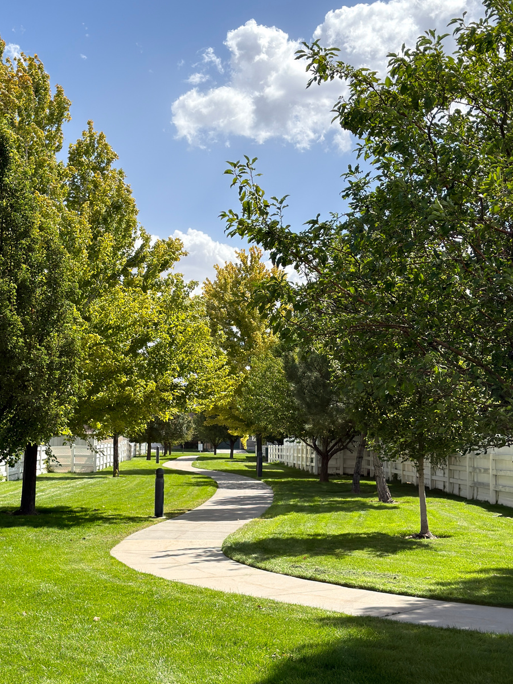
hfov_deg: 26.5
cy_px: 351
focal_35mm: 55
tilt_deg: +4.8
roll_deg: -0.8
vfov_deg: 34.9
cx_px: 230
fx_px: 1087
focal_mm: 6.76
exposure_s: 1/4098
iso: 100
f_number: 1.78
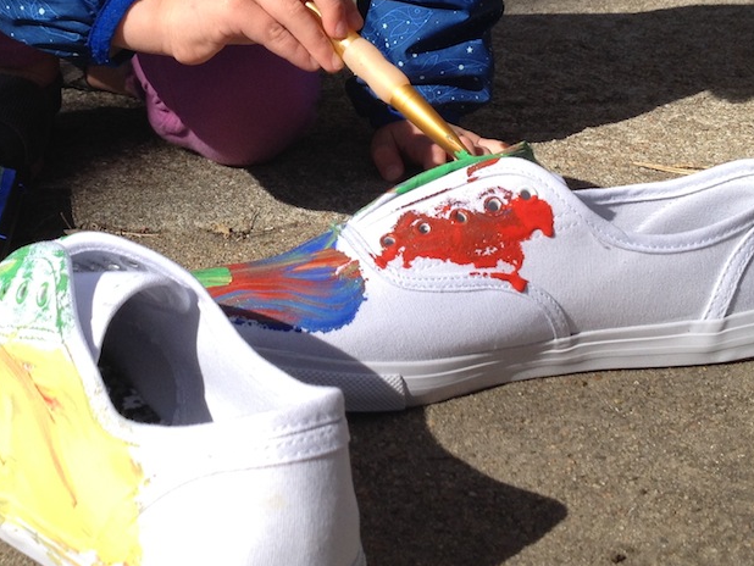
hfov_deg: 25.3
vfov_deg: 18.8
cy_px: 66
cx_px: 288
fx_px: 1678
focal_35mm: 77
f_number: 2.4
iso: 50
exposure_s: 1/1727
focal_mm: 4.28
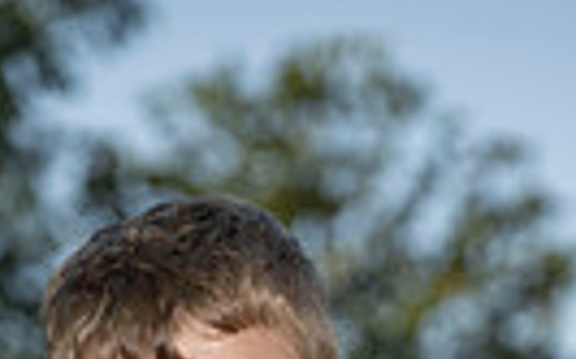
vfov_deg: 3.6
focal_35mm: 363
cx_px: 342
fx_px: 5696
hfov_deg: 5.8
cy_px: 934
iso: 500
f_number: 5
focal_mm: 105
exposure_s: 1/200
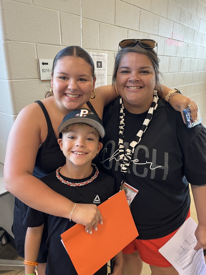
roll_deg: -0.8
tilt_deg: -22.7
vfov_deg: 67.3
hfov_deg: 53.1
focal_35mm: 26
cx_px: 103
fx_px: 206
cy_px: 138
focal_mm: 5.1
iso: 160
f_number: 1.6
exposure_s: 1/60
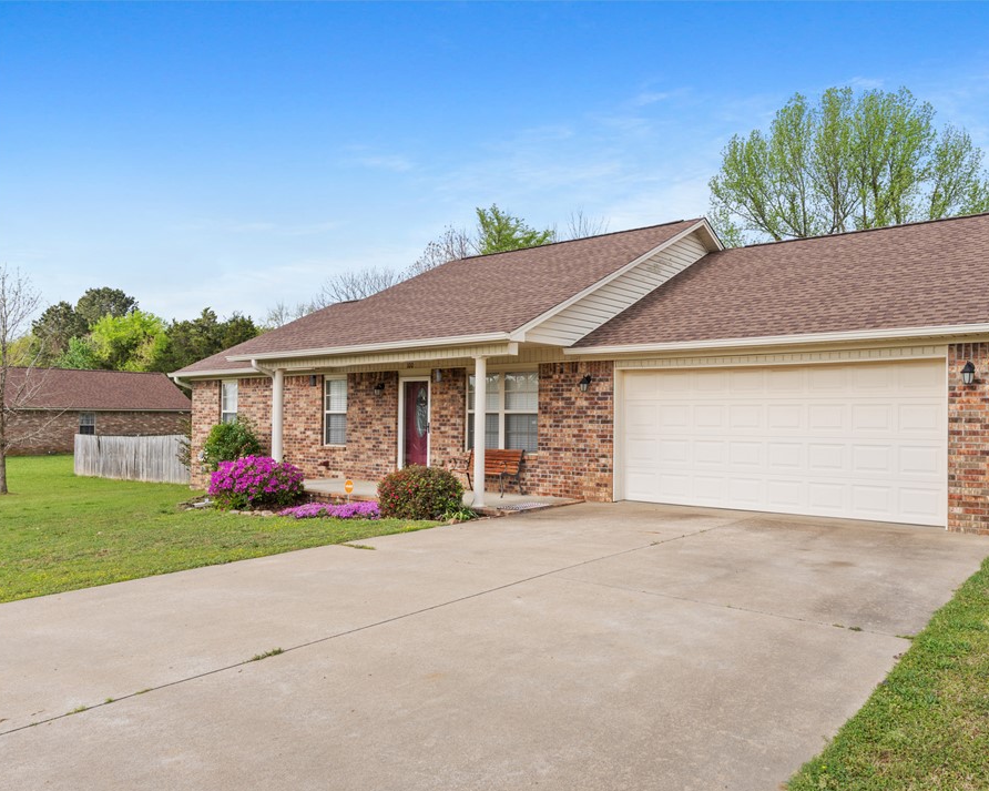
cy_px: 400
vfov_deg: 57.7
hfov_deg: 68.5
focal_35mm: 25
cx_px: 592
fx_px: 717
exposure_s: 1/125
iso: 200
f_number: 9
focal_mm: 14.3
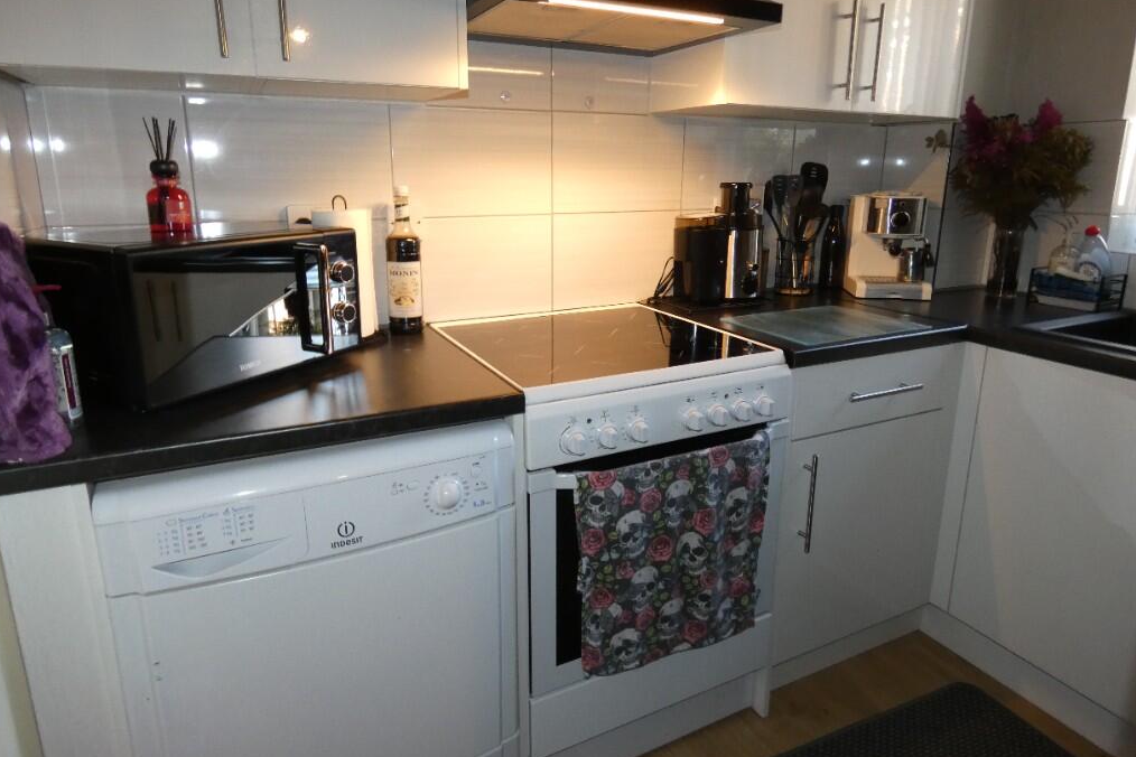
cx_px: 564
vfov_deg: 59.3
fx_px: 663
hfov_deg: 81.2
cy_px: 333
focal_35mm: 21
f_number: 2.8
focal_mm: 3.6
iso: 320
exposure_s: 1/25
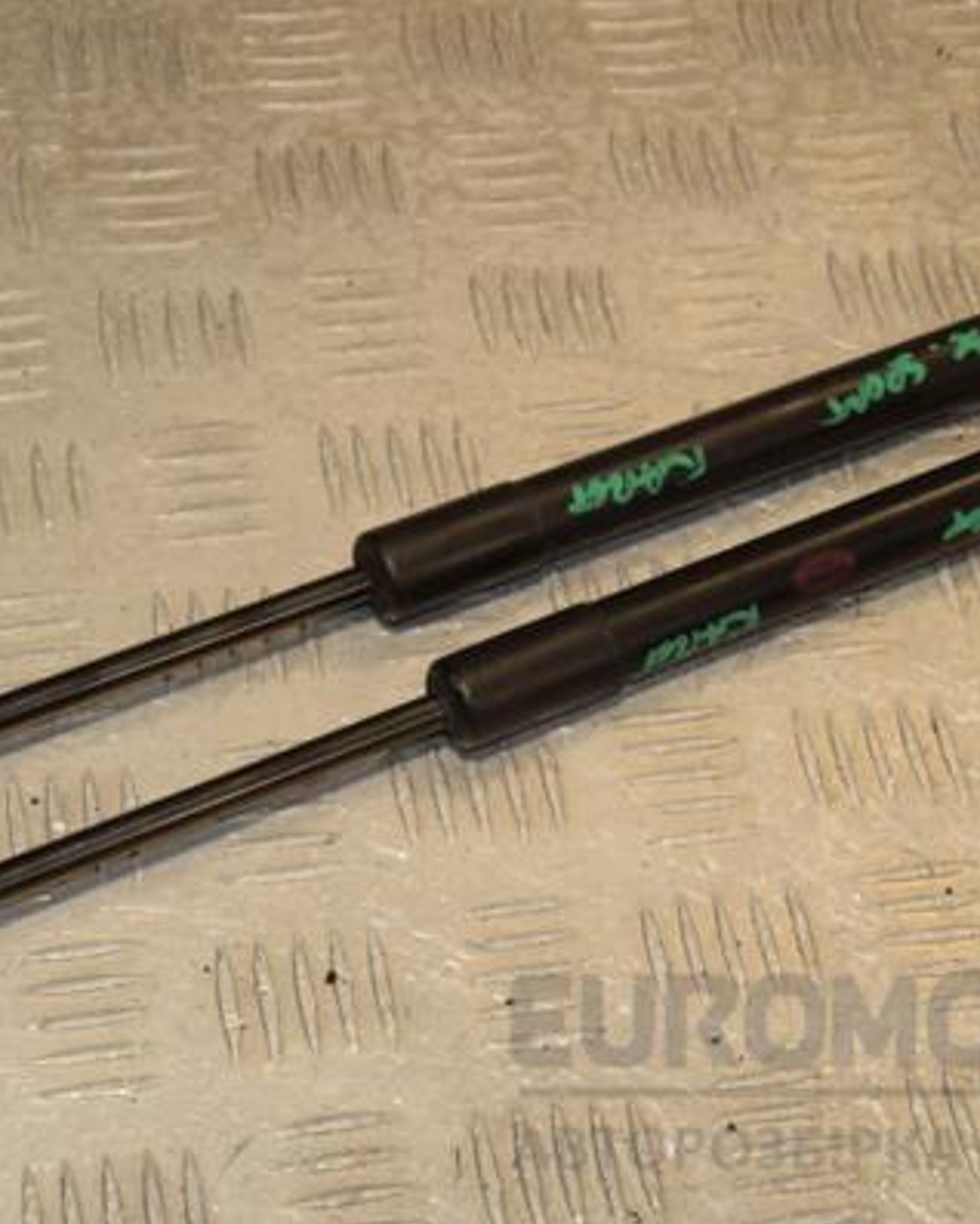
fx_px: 3467
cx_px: 453
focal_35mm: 96
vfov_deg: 20.0
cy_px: 610
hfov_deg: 16.1
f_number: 10
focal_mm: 45
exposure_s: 1/200
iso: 800
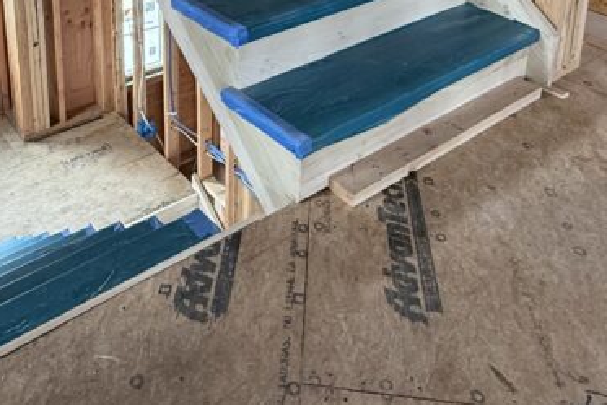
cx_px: 255
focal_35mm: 40
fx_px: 675
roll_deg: +0.1
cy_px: -81
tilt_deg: -14.2
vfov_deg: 28.9
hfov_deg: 48.3
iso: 250
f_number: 2.2
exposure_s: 1/99
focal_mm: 2.22
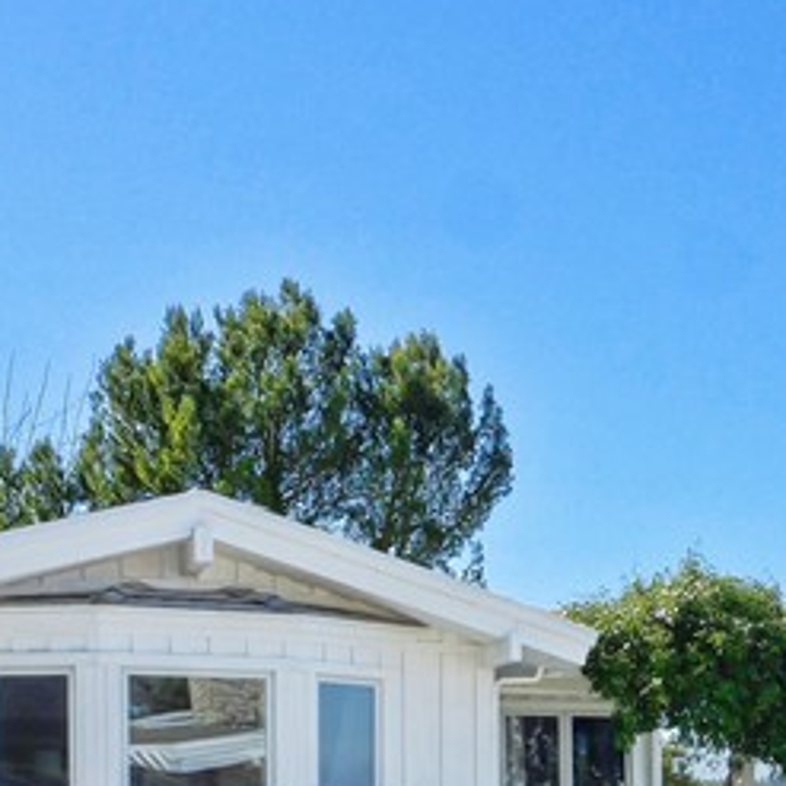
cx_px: 670
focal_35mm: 66
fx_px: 1695
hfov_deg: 25.5
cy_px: 754
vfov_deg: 25.1
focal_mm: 9
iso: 320
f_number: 14
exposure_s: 1/200
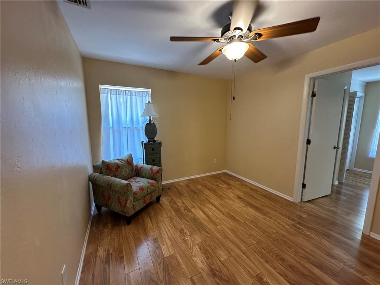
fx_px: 154
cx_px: 190
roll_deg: +0.2
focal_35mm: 14
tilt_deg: -7.0
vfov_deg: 85.7
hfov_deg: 102.1
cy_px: 142
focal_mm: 2.22
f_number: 2.2
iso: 160
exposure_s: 1/60
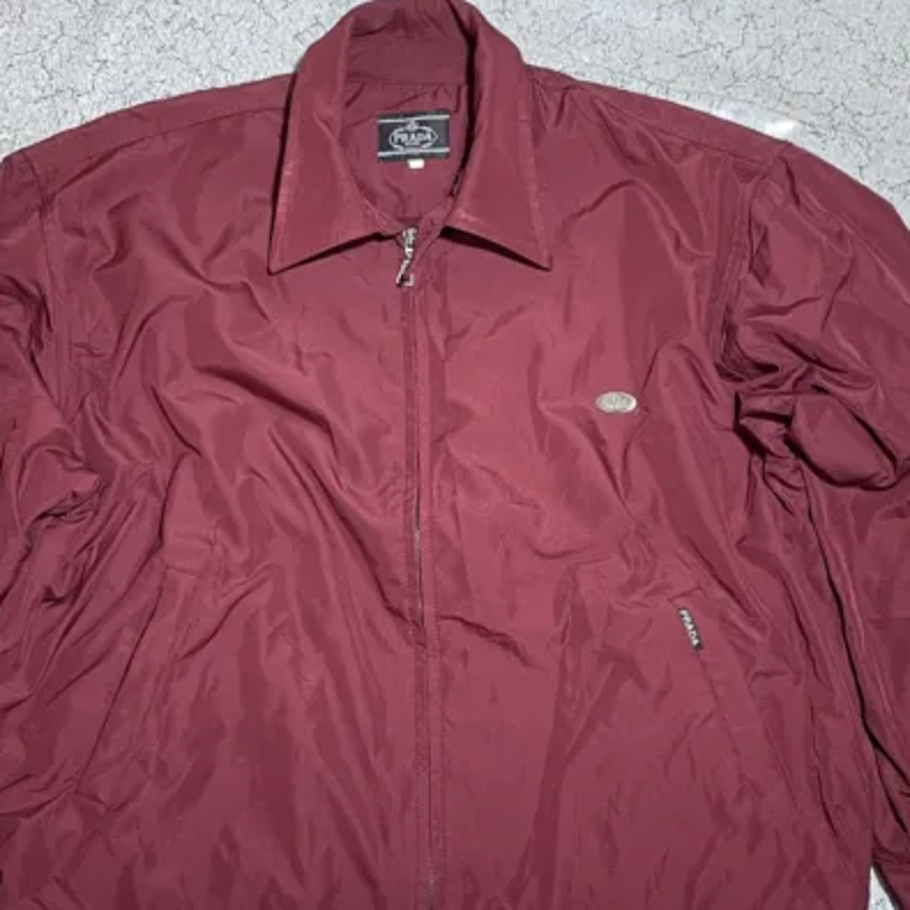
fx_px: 922
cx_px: 452
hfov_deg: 52.5
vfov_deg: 52.3
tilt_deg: -62.8
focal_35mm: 31
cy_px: 522
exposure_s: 1/50
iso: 100
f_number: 1.6
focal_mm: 4.2
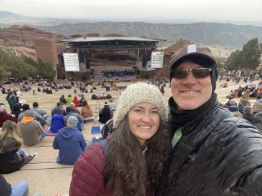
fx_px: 174
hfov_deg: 74.0
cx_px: 131
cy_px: 98
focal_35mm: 23
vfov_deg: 58.8
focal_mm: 2.71
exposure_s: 1/122
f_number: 2.2
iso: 80
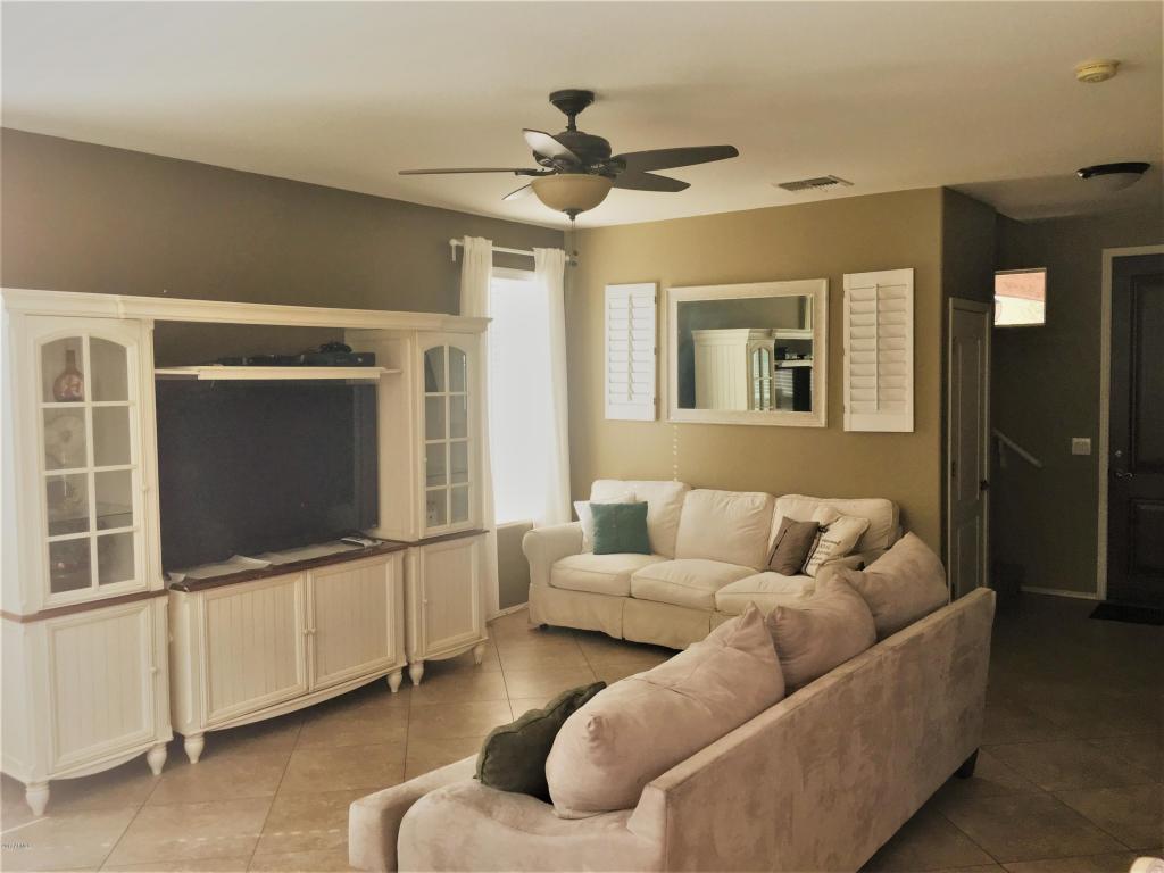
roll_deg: +1.1
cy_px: 436
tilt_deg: -3.3
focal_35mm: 29
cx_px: 582
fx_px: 975
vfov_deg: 48.2
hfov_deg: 61.7
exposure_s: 1/120
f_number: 2.2
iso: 40
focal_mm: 4.15
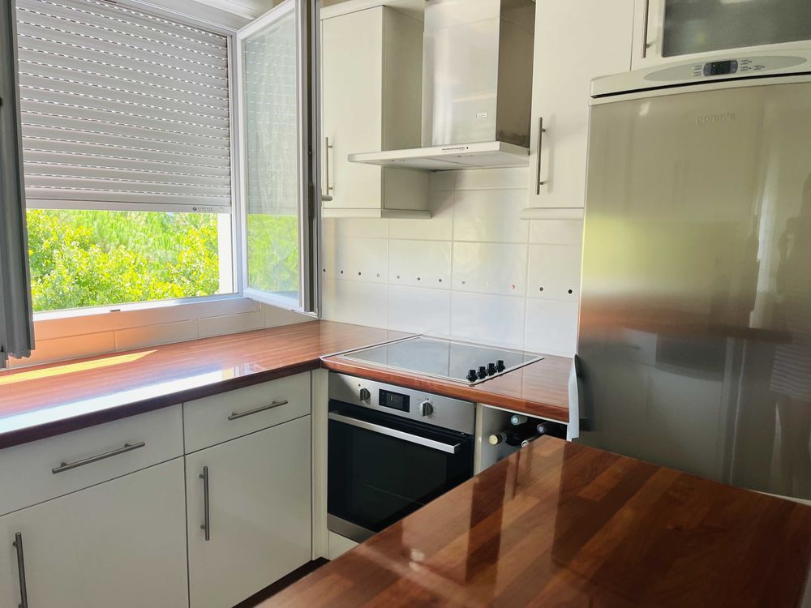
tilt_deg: -7.7
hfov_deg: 67.3
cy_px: 304
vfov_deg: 53.1
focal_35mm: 26
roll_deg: -1.2
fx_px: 609
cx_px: 406
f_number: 1.6
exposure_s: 1/122
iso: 40
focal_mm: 5.1
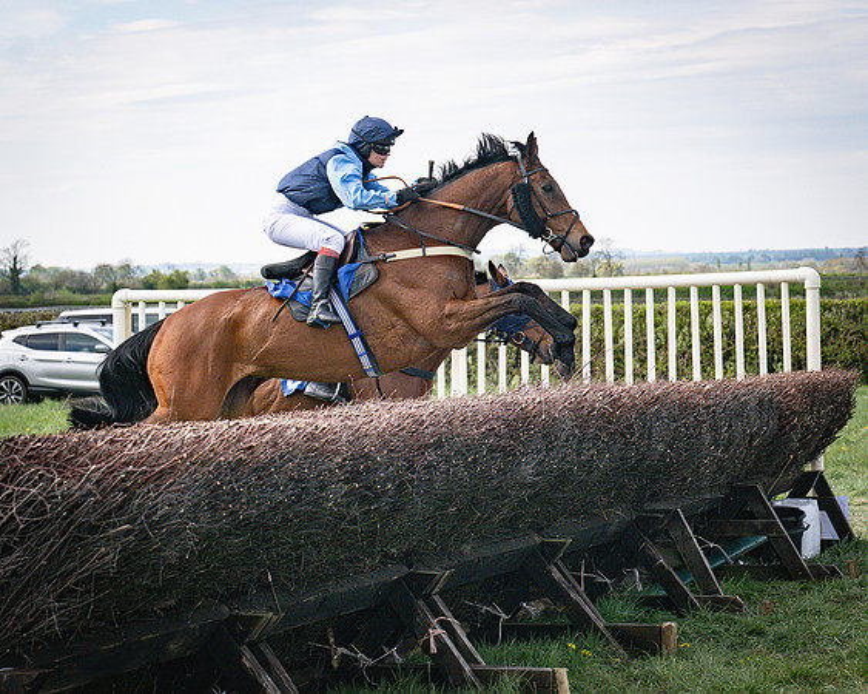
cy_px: 240
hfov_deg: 17.2
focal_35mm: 112
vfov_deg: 13.7
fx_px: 2876
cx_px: 460
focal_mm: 70
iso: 400
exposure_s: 1/3200
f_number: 5
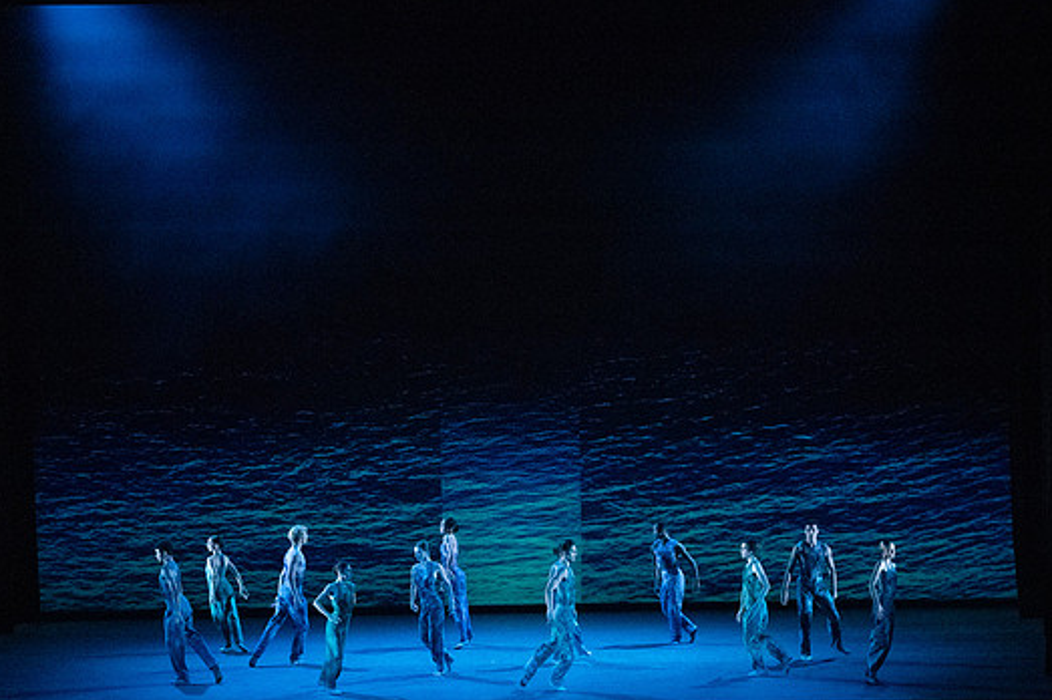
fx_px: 3242
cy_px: 383
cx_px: 575
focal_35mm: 111
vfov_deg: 12.3
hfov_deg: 18.4
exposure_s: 1/400
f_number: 5.6
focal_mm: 100
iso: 16000
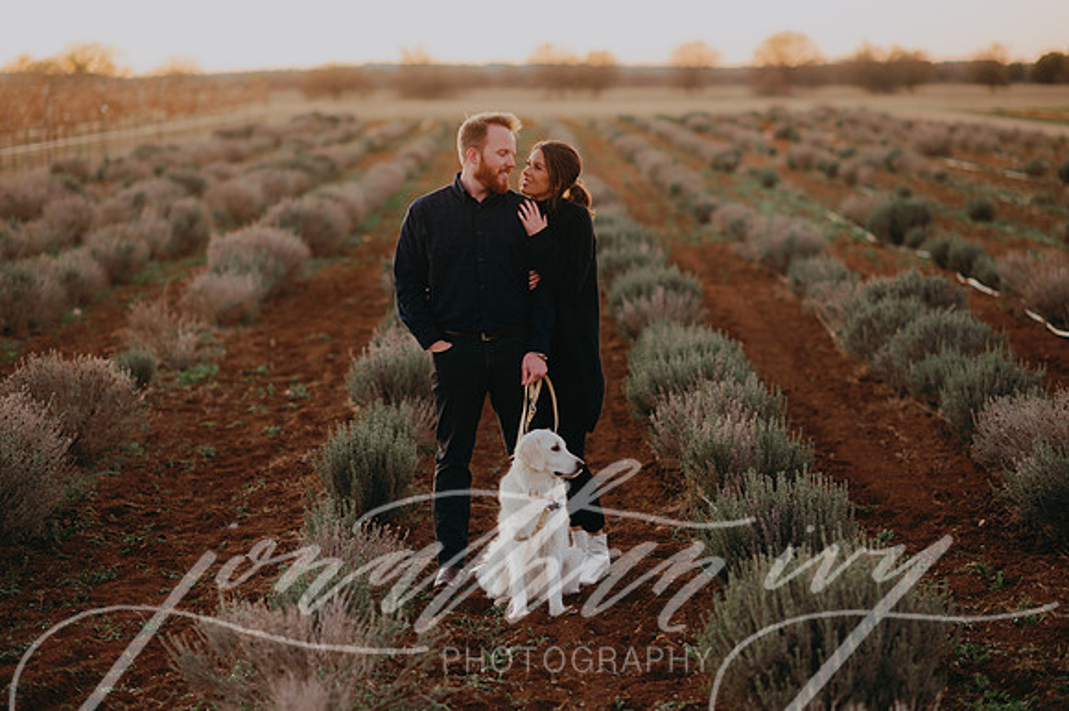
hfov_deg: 23.9
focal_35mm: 85
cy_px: 356
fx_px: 2522
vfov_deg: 16.1
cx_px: 534
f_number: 2
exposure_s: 1/250
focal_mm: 85
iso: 640
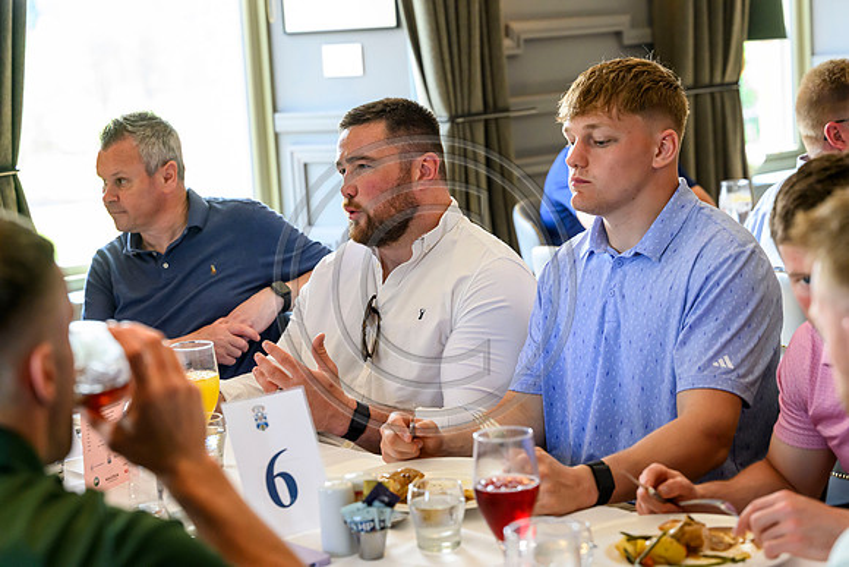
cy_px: 284
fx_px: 1840
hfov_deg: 26.0
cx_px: 424
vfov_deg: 17.5
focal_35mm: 78
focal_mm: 78
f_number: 4
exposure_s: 1/500
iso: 4000
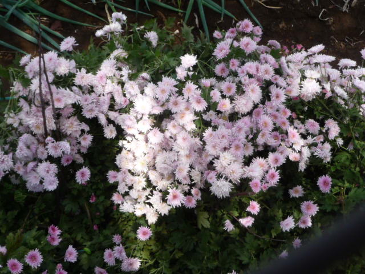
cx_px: 182
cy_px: 137
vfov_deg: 27.0
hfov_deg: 35.5
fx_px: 569
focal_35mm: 54
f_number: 3.5
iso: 100
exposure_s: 1/500
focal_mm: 5.3
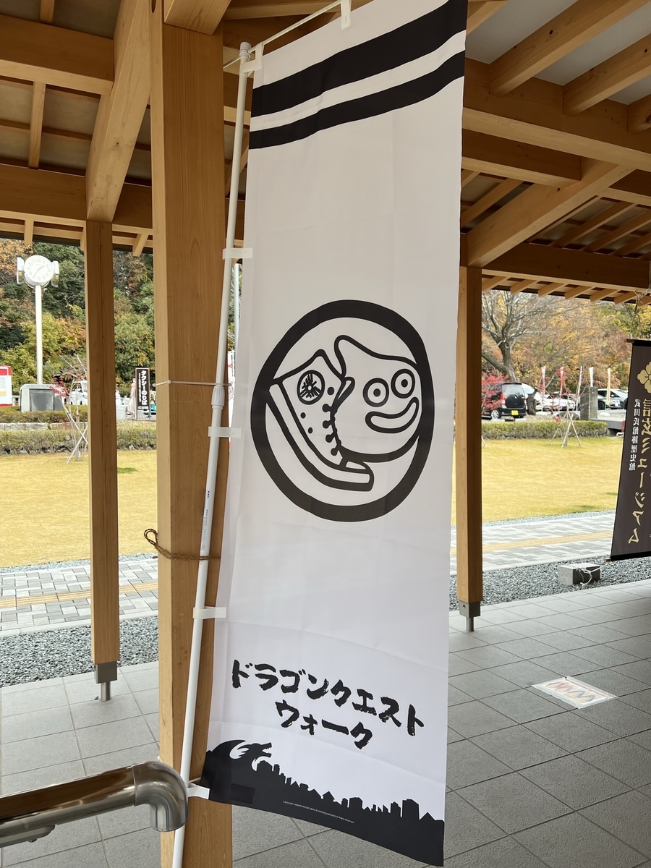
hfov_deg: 53.1
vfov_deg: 67.3
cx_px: 326
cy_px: 434
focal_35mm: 26
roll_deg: +0.8
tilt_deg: -1.0
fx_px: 652
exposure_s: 1/450
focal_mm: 5.7
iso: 50
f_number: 1.5
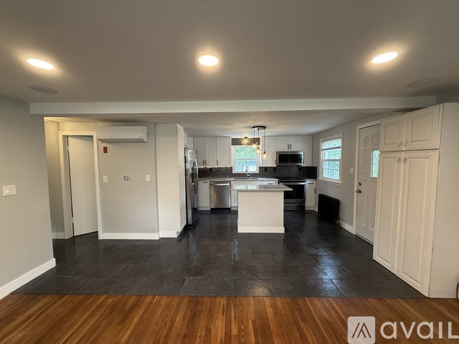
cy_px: 172
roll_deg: +0.5
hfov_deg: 102.1
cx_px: 230
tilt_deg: -3.0
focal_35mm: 14
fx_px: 186
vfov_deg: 85.7
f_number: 2.2
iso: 160
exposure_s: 1/60
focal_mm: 2.22
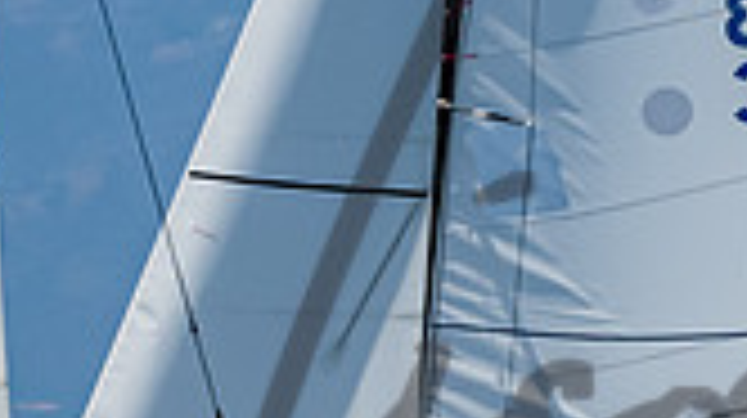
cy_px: 460
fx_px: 26754
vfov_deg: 0.9
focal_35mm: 1352
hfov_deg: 1.6
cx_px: 637
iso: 400
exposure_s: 1/2000
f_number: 6.3
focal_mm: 180
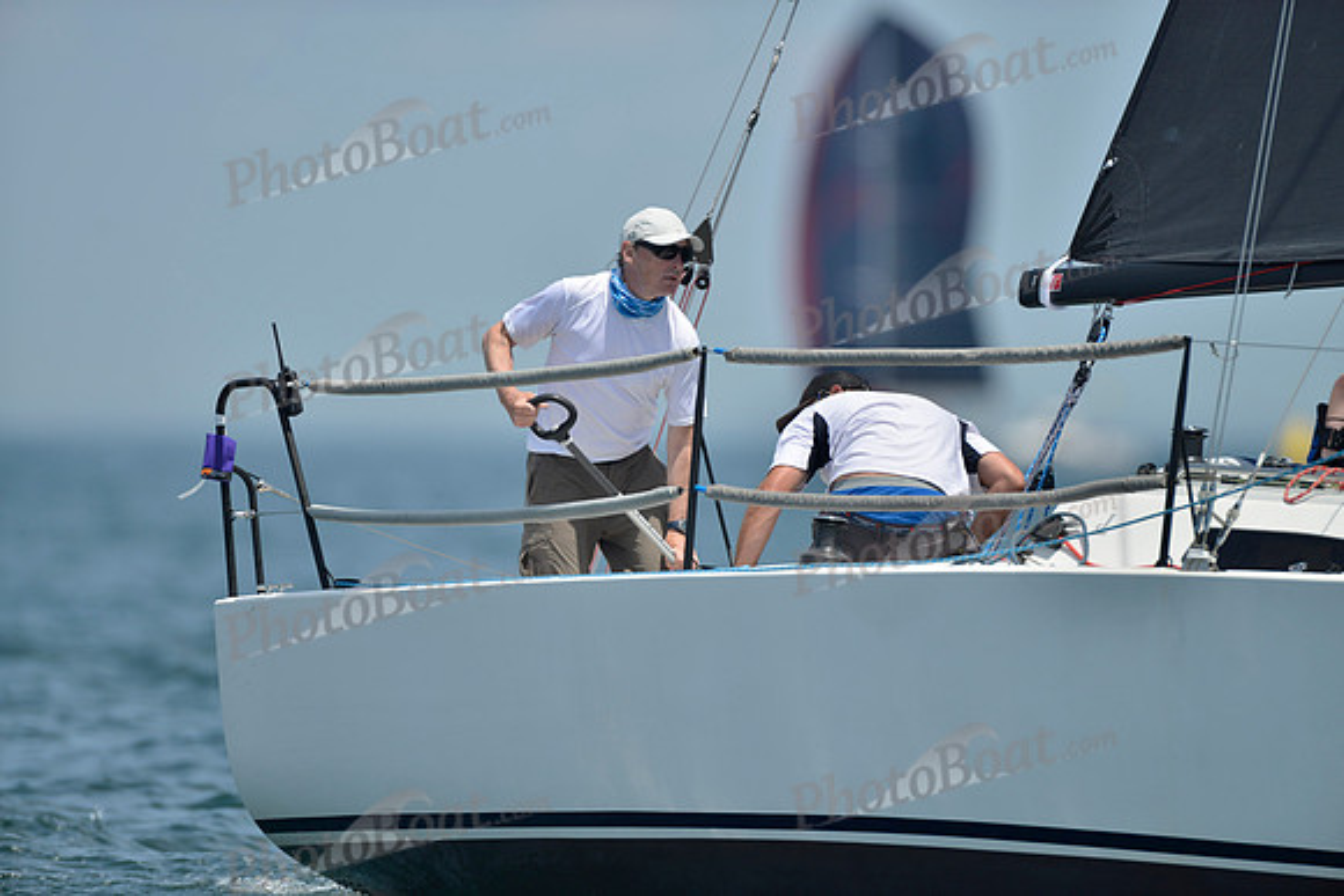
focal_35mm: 600
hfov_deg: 3.4
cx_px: 672
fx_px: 22404
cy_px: 448
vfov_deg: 2.3
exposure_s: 1/3200
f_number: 4
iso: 200
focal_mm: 600
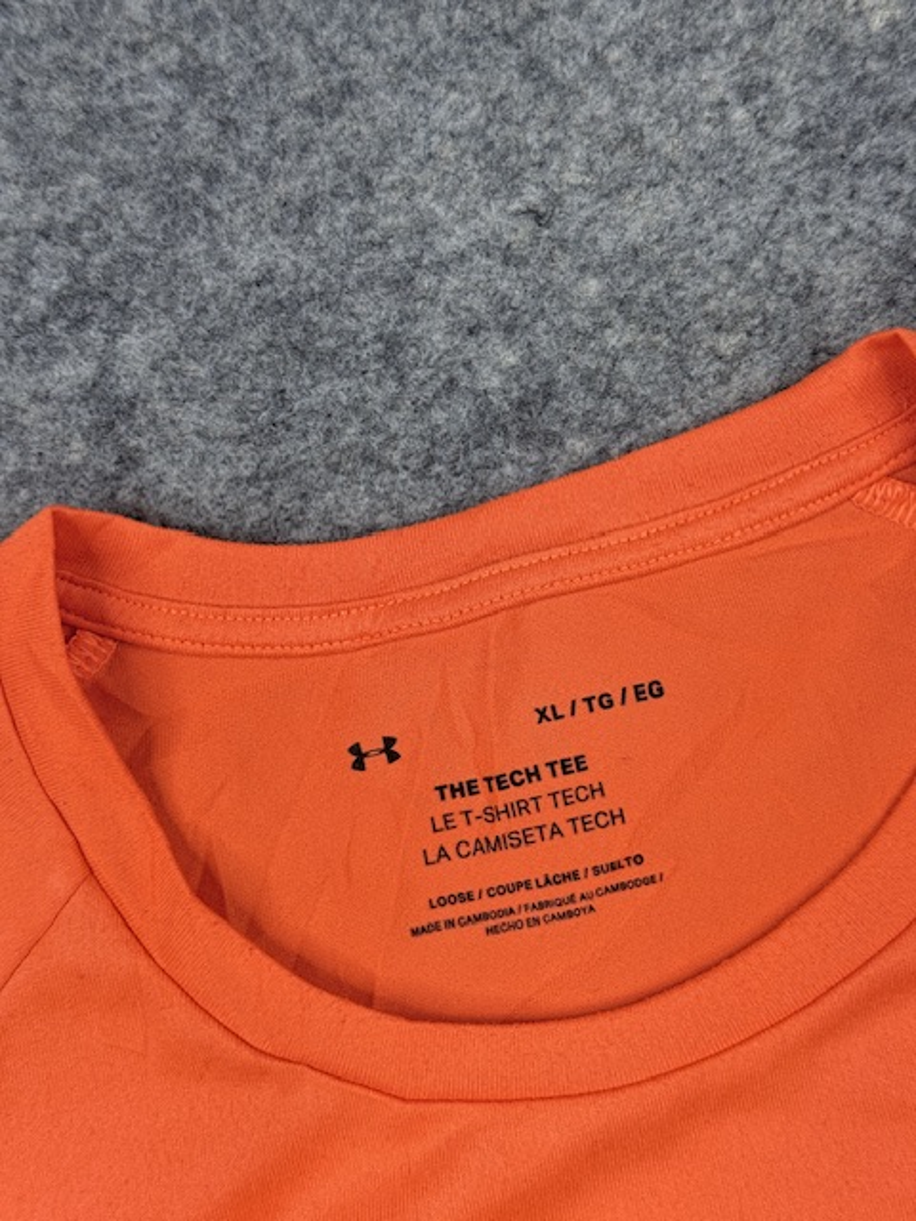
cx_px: 458
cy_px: 610
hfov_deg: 30.3
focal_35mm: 48
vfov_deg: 39.7
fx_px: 1694
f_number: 1.78
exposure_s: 1/195
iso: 50
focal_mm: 6.76
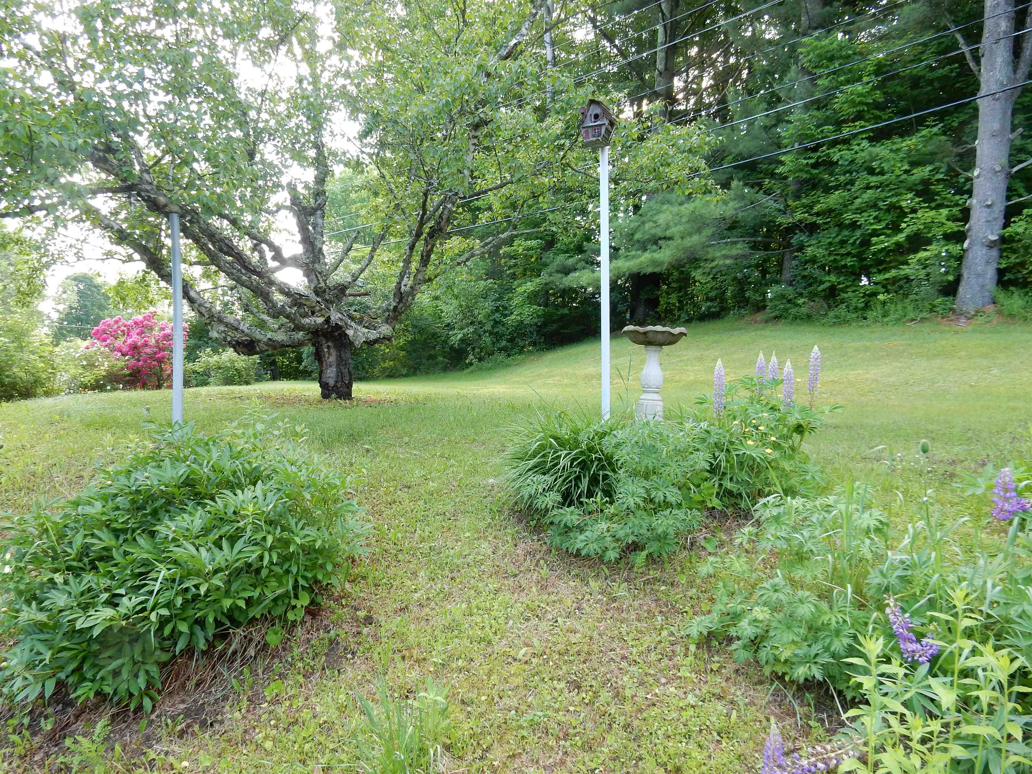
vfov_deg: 54.9
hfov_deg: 69.4
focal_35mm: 25
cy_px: 387
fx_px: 745
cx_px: 516
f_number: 3.7
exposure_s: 1/50
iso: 125
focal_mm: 4.5
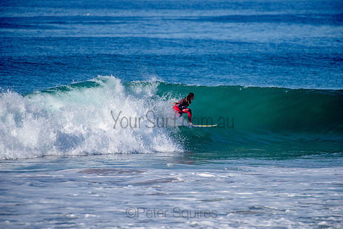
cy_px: 114
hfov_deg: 4.1
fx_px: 4765
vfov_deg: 2.8
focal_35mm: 500
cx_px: 172
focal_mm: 500
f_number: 5.6
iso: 125
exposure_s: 1/1600
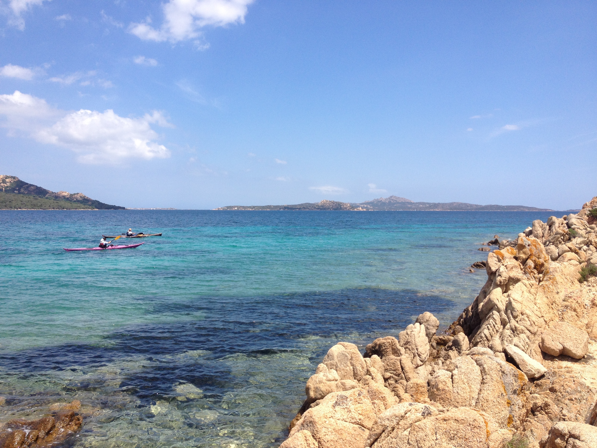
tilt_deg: -4.2
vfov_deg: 40.7
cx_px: 298
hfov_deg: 52.6
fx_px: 604
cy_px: 224
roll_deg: +0.1
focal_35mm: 35
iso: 50
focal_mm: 4.28
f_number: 2.4
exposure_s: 1/1727
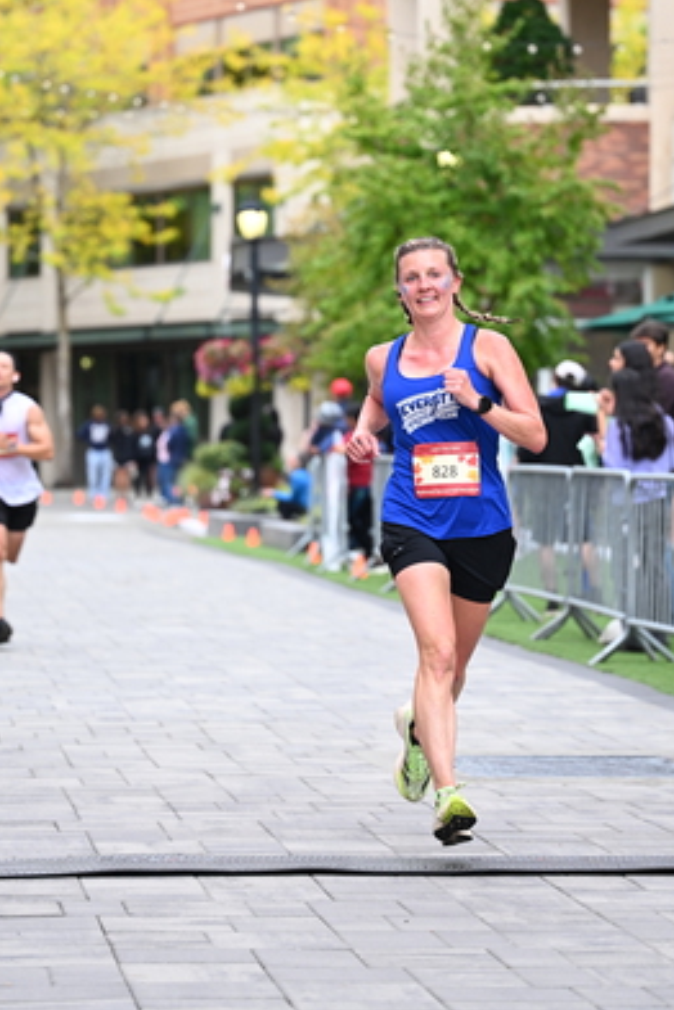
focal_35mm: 133
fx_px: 3735
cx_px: 356
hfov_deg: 10.3
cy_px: 385
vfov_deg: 15.4
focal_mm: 95
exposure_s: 1/1600
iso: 640
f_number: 2.8
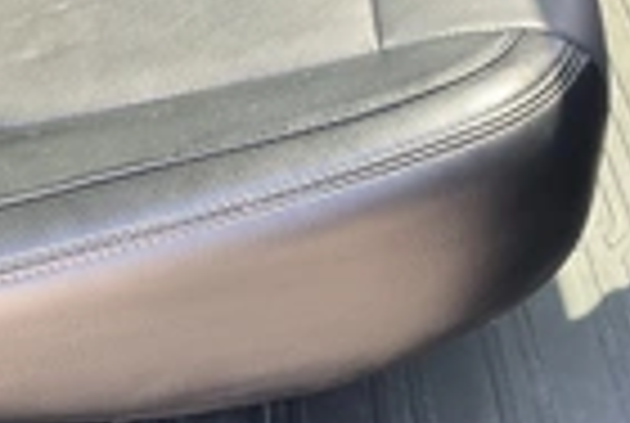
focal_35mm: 86
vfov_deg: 15.6
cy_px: -32
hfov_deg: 23.6
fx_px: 1508
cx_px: 284
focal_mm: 3
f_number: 1.8
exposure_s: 1/122
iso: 64
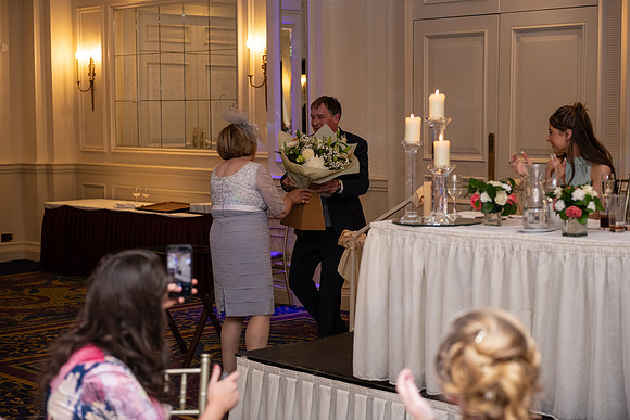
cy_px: 210
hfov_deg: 28.8
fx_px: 1225
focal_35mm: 70
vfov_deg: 19.5
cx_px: 315
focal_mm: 70
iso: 800
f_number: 3.5
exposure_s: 1/160
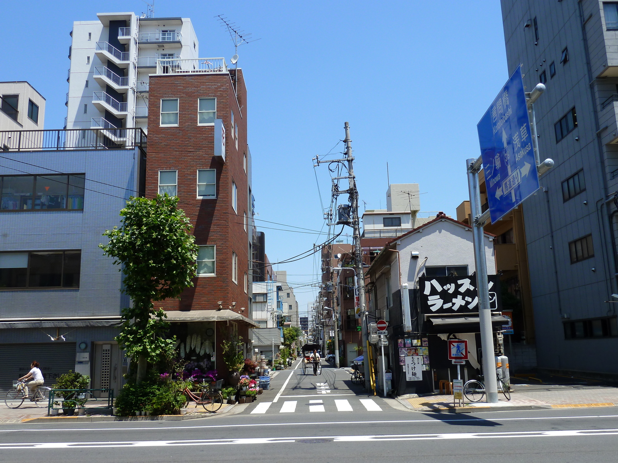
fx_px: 571
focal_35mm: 32
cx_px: 309
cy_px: 232
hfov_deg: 56.8
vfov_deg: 44.2
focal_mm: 5.3
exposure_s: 1/500
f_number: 4
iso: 80
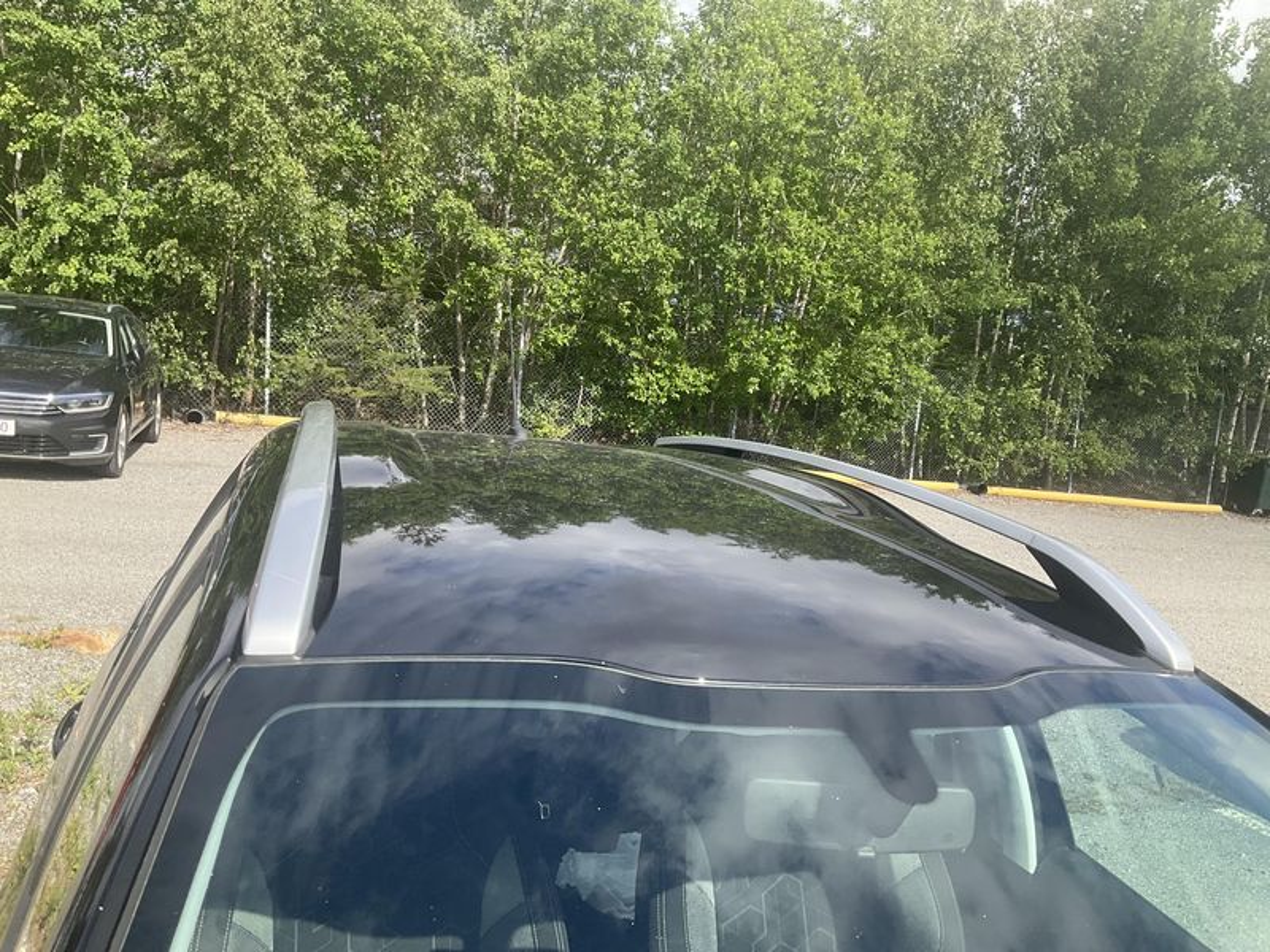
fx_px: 1064
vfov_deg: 48.2
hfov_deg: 61.7
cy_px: 476
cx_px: 635
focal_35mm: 29
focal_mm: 3
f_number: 1.8
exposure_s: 1/978
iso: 25
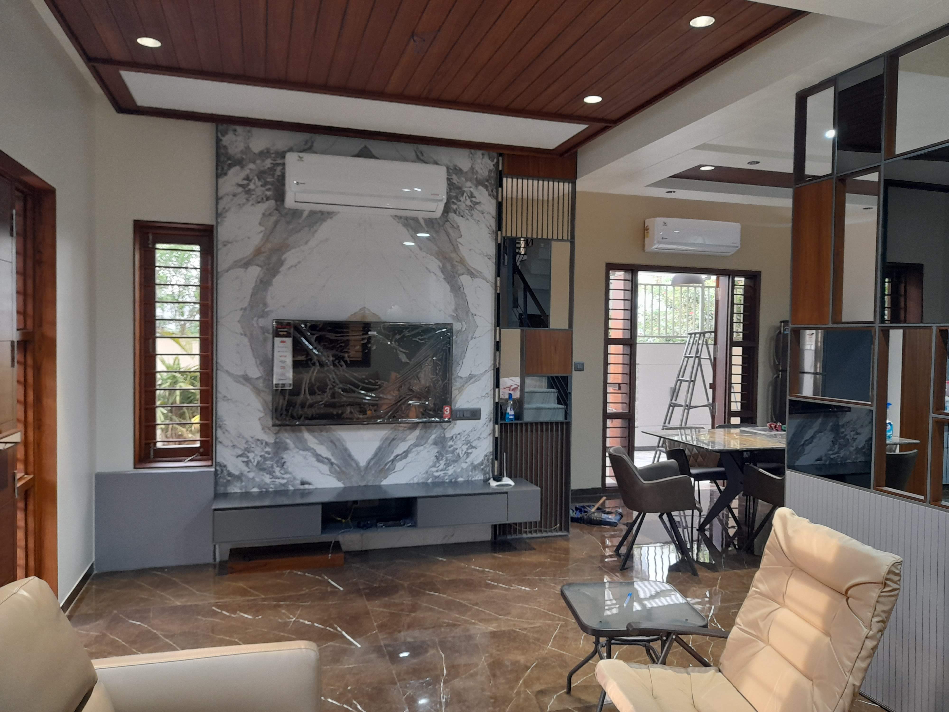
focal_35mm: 25
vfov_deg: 54.9
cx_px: 474
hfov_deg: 69.4
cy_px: 356
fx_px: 685
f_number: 2
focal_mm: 4.6
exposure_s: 1/33
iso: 250
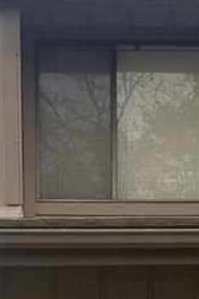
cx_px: 15
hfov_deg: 11.7
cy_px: 552
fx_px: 963
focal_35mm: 116
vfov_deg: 15.1
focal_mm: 4.3
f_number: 1.7
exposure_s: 1/1600
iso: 50
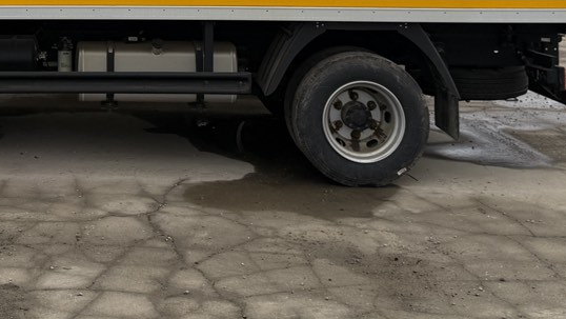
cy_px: -138
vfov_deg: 16.4
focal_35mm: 68
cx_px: 72
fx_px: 1021
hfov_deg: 29.9
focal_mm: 6.76
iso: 80
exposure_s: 1/868
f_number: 1.78
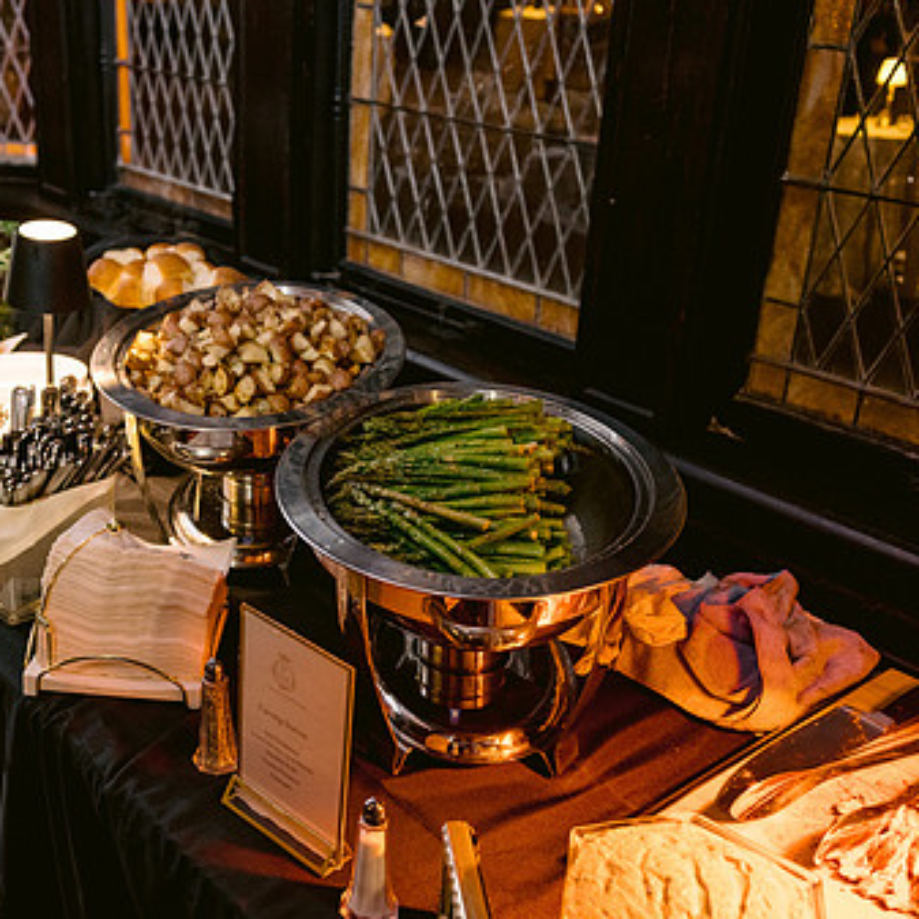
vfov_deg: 40.9
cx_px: 275
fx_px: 1231
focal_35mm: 41
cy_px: 473
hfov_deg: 40.2
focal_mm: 28
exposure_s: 1/80
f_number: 3.5
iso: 1600
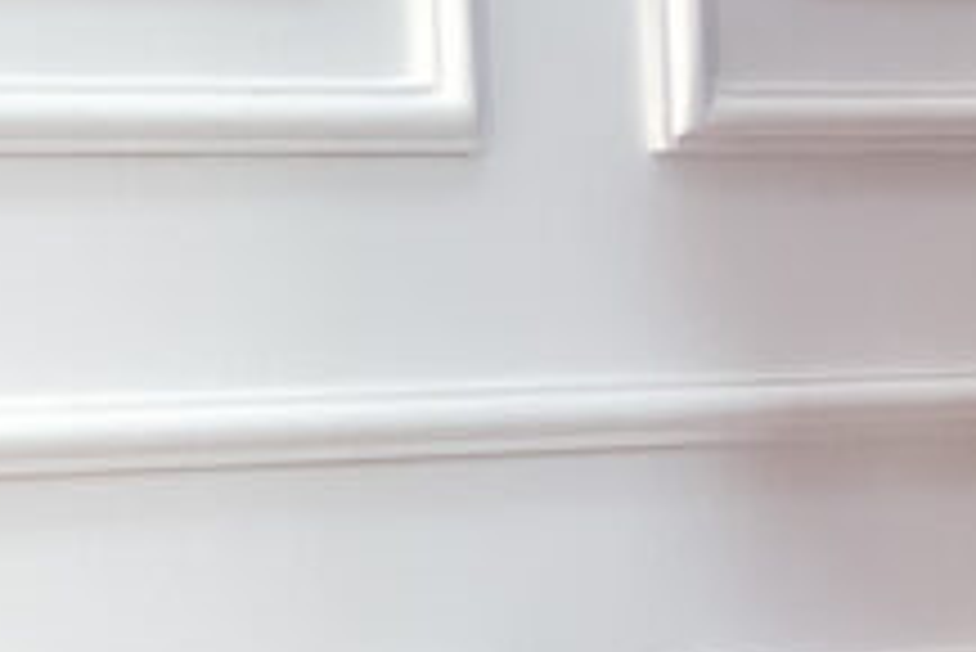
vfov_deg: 4.4
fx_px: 8518
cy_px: 962
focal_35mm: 314
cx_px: 1583
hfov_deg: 6.5
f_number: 2.2
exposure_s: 1/120
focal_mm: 7.5
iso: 80
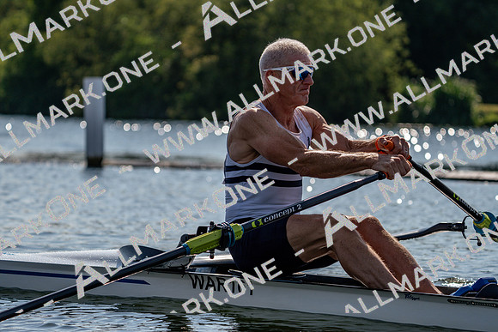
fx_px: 2767
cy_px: 166
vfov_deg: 6.9
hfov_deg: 10.3
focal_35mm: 200
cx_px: 249
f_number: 5.6
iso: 100
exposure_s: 1/1600
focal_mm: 200
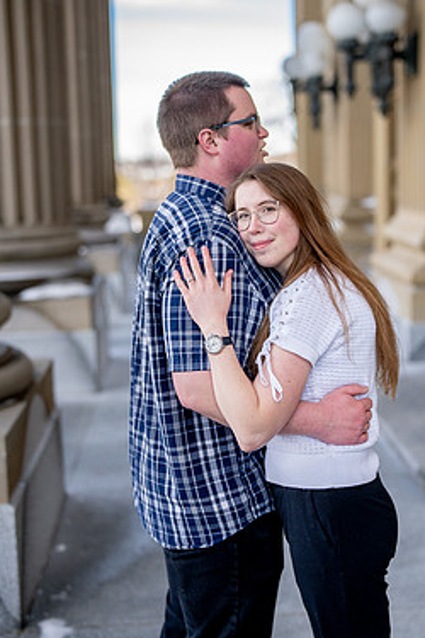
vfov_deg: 33.4
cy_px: 311
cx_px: 233
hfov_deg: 22.6
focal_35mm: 60
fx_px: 1062
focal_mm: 50
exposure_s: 1/6400
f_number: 1.8
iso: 1000
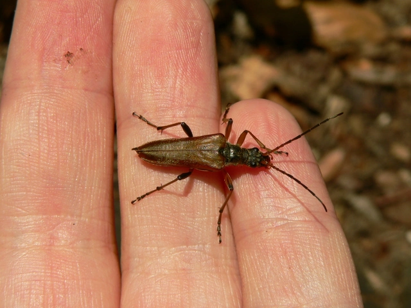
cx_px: 206
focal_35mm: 108
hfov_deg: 18.2
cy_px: 154
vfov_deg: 13.7
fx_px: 1282
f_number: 5.6
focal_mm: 18
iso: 80
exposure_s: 1/640
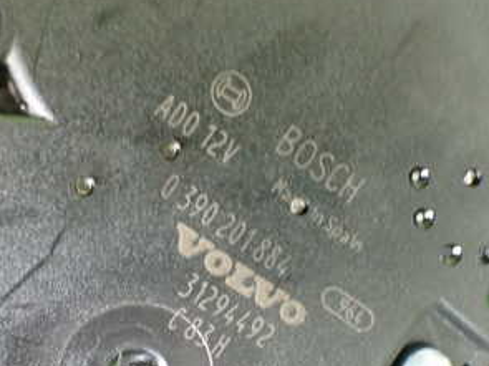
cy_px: 283
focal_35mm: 61
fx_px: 861
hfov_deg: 31.7
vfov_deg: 23.7
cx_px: 245
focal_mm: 5.4
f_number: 2.3
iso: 1000
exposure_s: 1/30
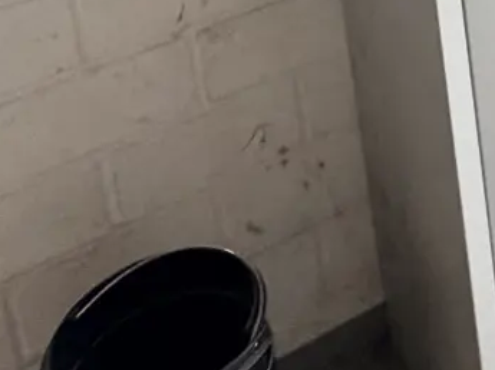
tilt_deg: -11.4
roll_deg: +5.3
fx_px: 1114
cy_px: -429
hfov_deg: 21.5
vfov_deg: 14.6
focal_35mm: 78
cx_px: 720
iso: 320
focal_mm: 2.22
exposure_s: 1/120
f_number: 2.2
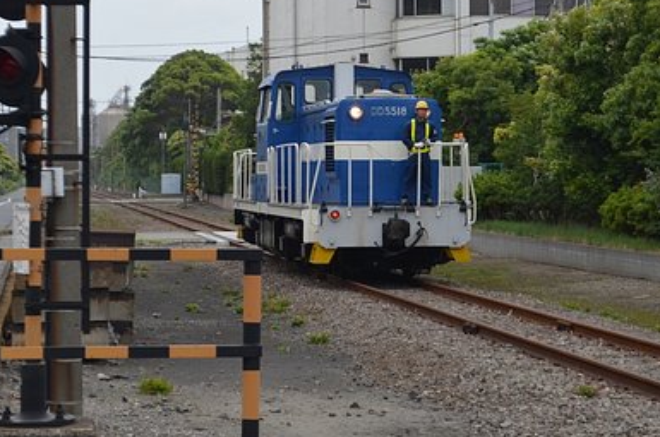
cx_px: 367
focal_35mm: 110
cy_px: 183
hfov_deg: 18.7
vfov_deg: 12.4
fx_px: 2006
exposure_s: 1/250
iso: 200
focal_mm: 55
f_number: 8
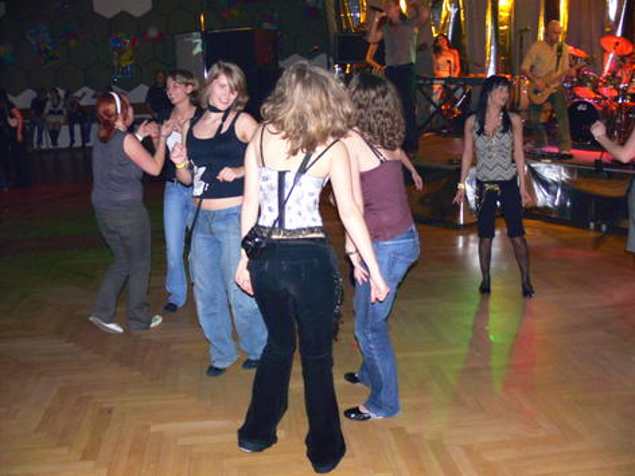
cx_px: 318
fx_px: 642
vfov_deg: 40.7
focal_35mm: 35
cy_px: 238
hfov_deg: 52.6
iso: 200
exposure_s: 1/30
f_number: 2.8
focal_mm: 7.4
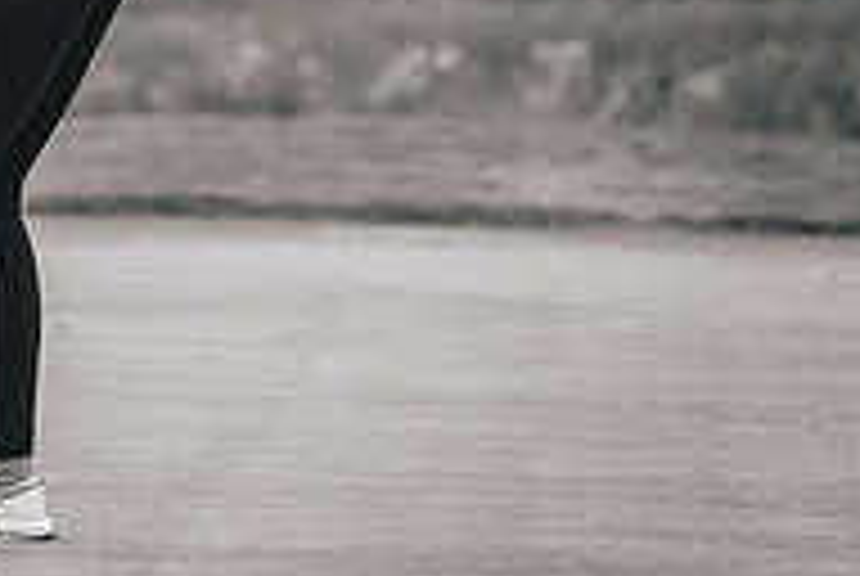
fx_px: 13374
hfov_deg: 3.7
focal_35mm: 559
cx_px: -233
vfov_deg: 2.5
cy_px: -4
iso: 800
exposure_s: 1/800
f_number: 3.2
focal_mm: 150
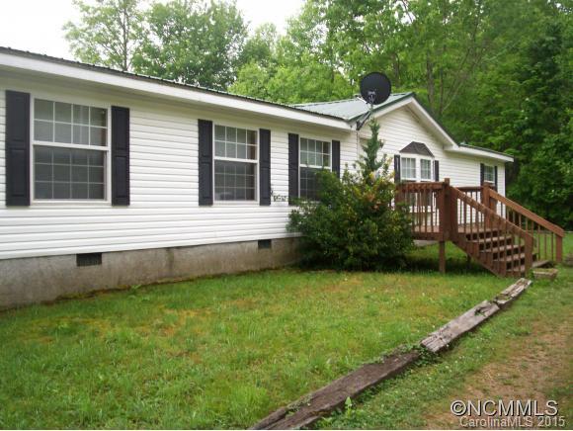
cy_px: 216
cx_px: 286
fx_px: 596
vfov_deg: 39.7
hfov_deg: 51.3
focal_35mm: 36
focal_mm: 5.9
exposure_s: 1/73.3
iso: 140
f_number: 4.5
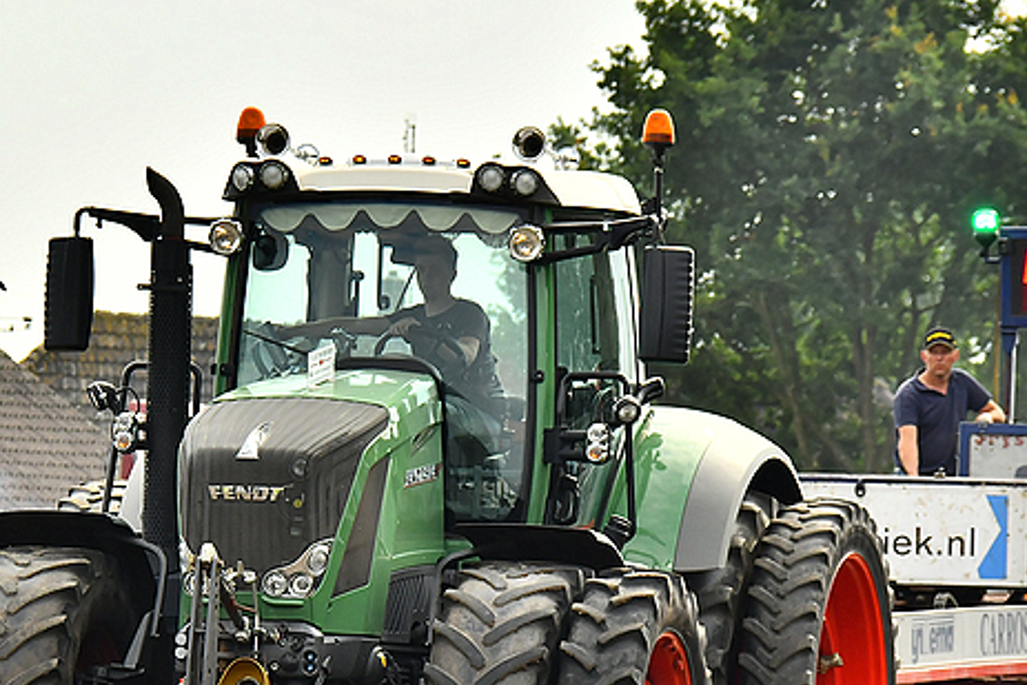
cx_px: 386
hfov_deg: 4.2
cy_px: 491
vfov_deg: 2.8
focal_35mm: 492
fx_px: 14039
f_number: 9
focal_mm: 190
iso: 500
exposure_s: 1/1000
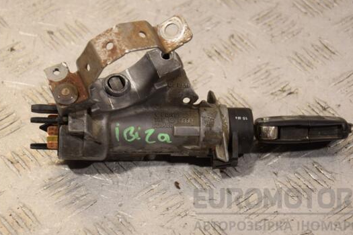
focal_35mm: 120
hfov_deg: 17.1
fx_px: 1177
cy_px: 109
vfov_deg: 11.4
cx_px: 181
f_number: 5.3
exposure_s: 1/125
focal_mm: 70
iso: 400
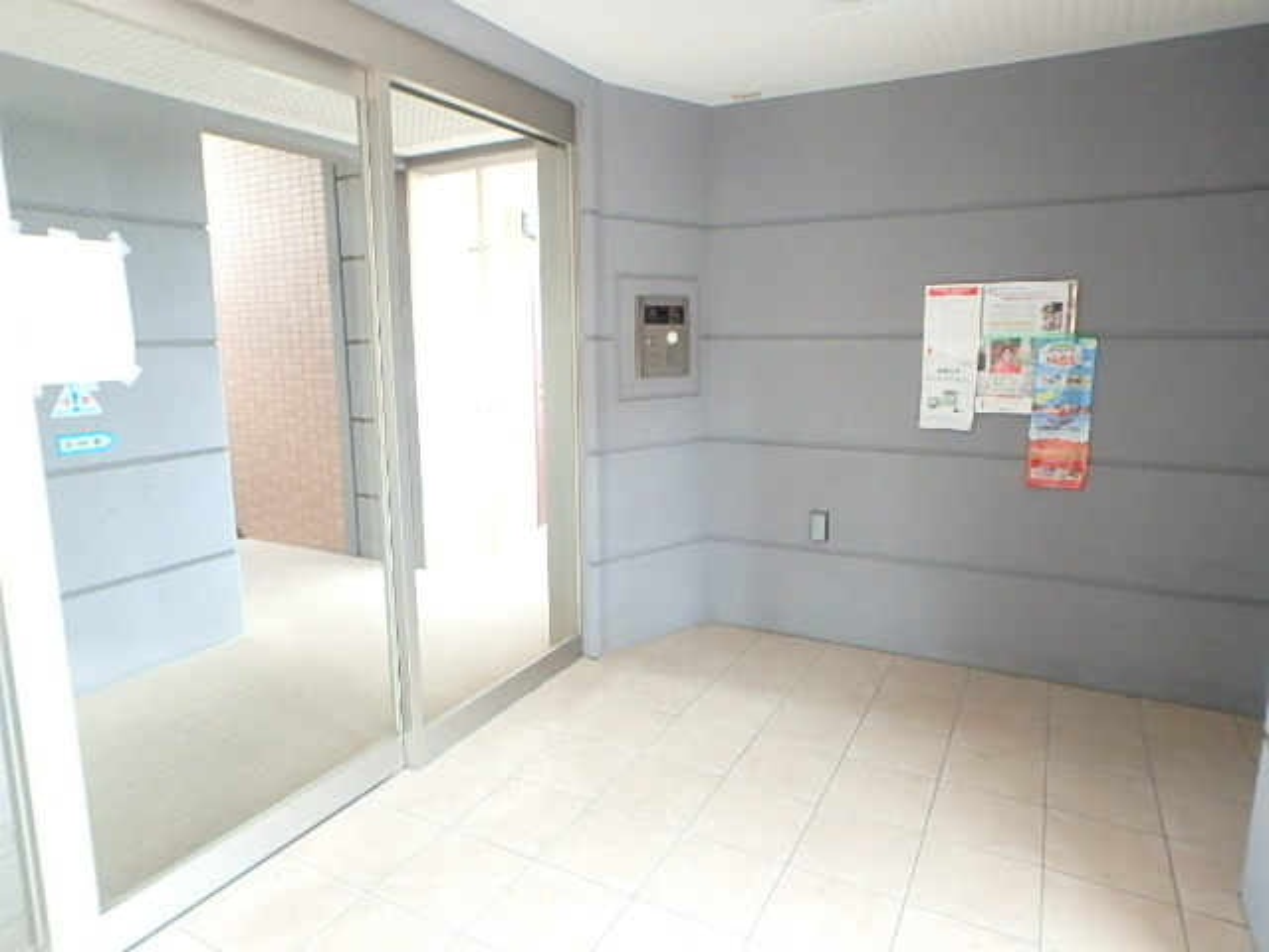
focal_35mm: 21
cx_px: 634
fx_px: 770
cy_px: 476
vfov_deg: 63.4
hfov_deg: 79.0
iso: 800
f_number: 3.5
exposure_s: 1/20
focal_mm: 3.7
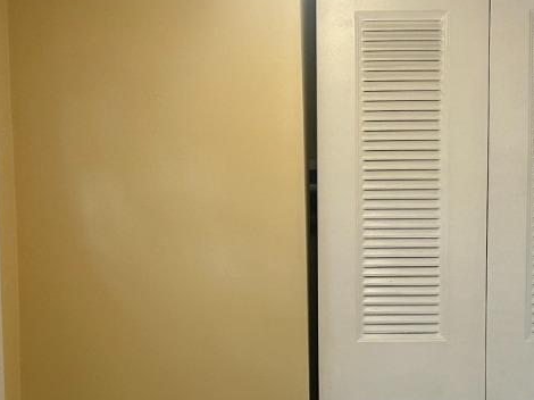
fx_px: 1280
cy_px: 357
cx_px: 339
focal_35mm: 83
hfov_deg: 23.5
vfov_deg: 17.5
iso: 80
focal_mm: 5.7
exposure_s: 1/60
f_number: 1.5
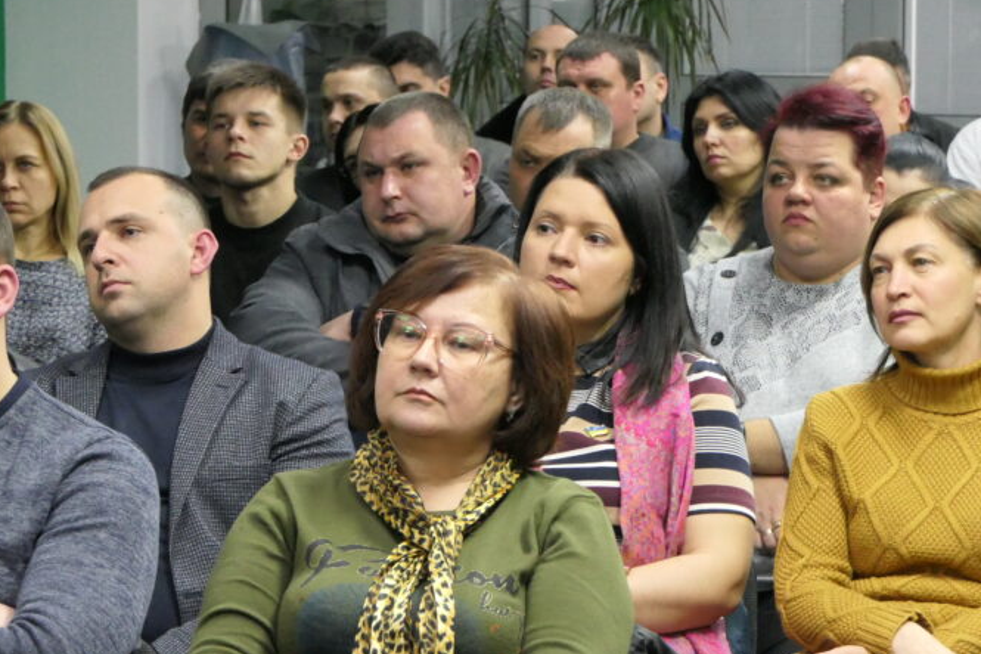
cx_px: 417
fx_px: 4686
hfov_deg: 11.9
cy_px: 385
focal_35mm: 172
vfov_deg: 8.0
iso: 3200
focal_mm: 46.5
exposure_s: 1/50
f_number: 5.6
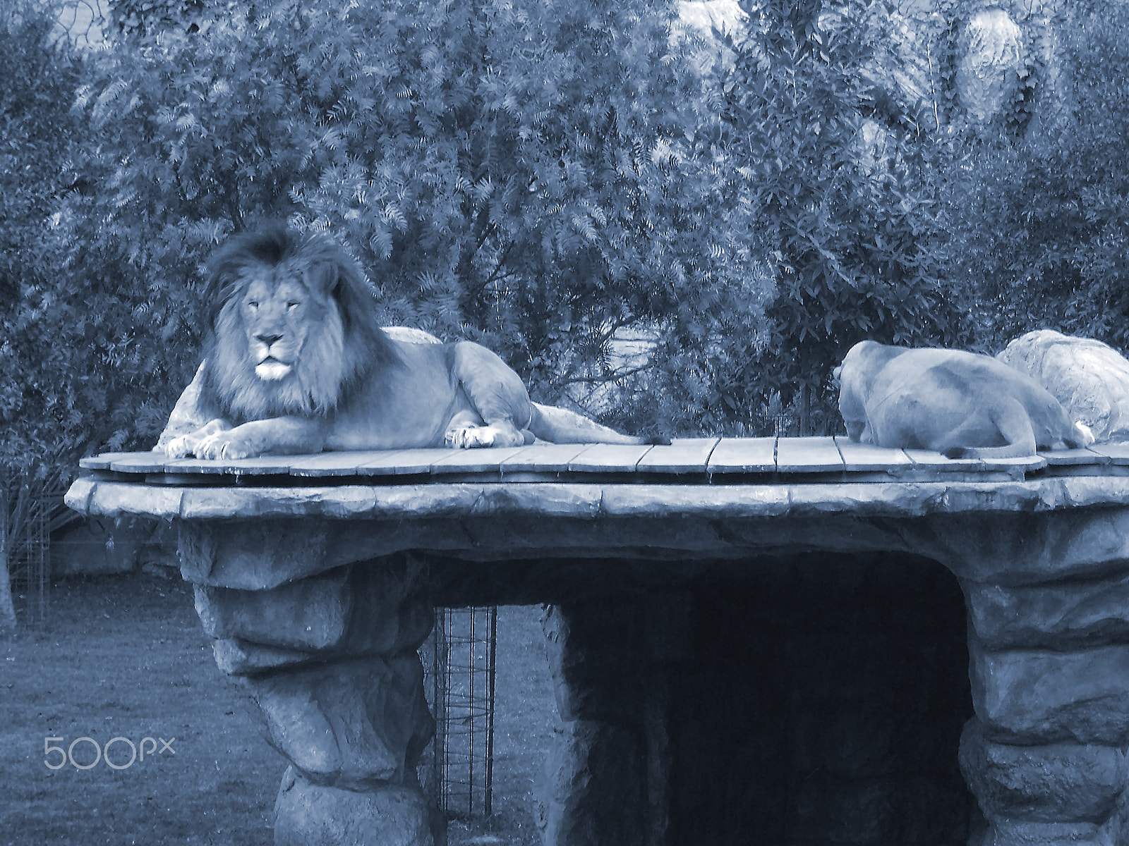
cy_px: 423
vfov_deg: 13.8
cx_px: 564
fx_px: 3490
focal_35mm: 107
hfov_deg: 18.4
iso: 200
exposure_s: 1/30
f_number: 5.6
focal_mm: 18.9
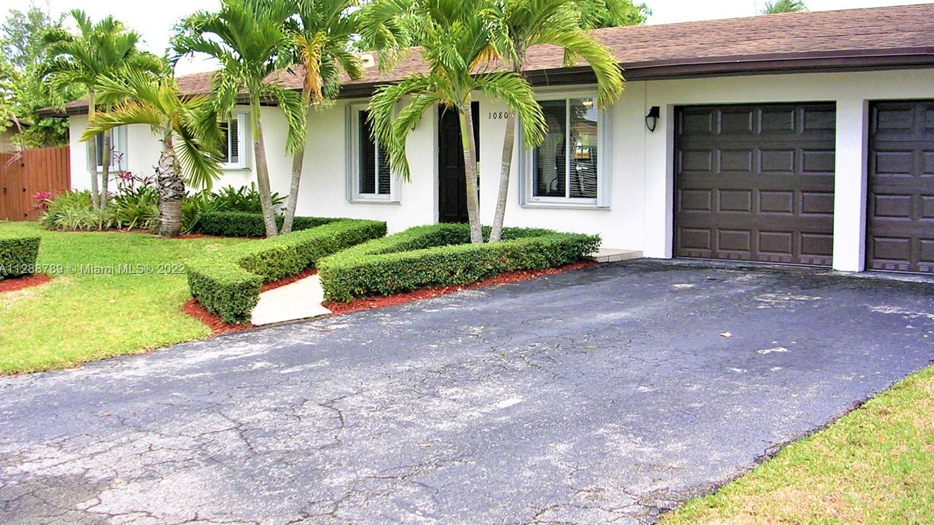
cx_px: 470
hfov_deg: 48.4
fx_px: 1040
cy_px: 270
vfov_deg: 28.3
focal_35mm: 42
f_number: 2.8
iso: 50
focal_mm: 5.8
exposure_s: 1/326
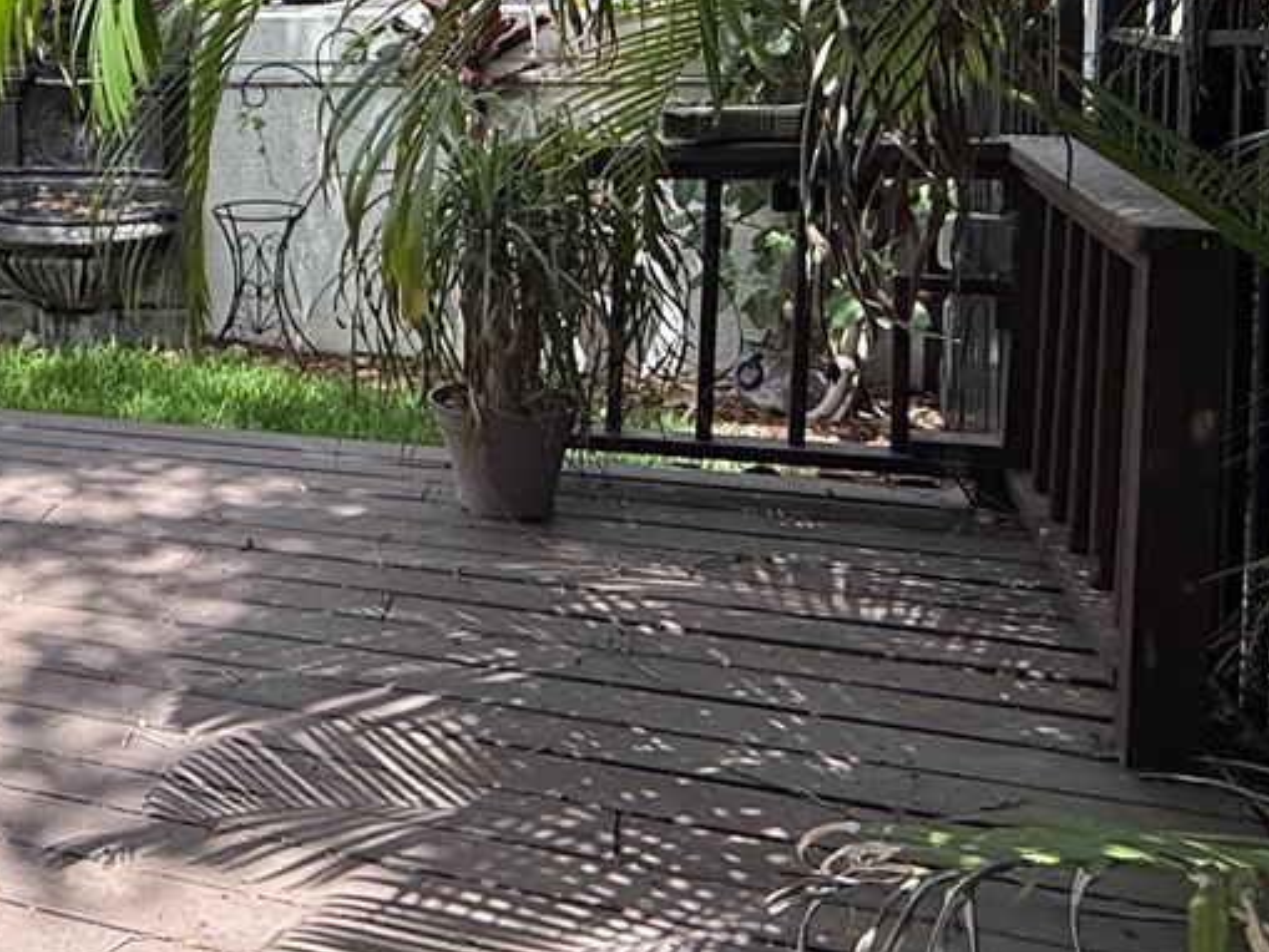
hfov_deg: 35.6
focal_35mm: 44
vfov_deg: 31.8
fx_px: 1613
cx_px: -177
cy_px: 150
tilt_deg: -6.3
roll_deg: +2.4
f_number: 2.2
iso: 50
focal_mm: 2.22
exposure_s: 1/376
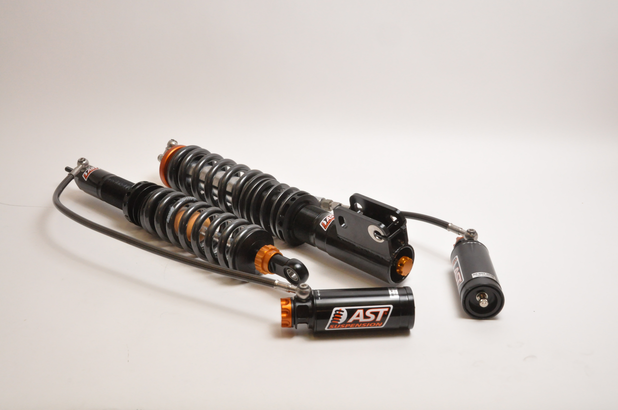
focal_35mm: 42
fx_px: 720
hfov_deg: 46.4
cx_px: 309
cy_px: 205
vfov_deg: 31.8
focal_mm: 28
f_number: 14
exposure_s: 1/60
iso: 2500
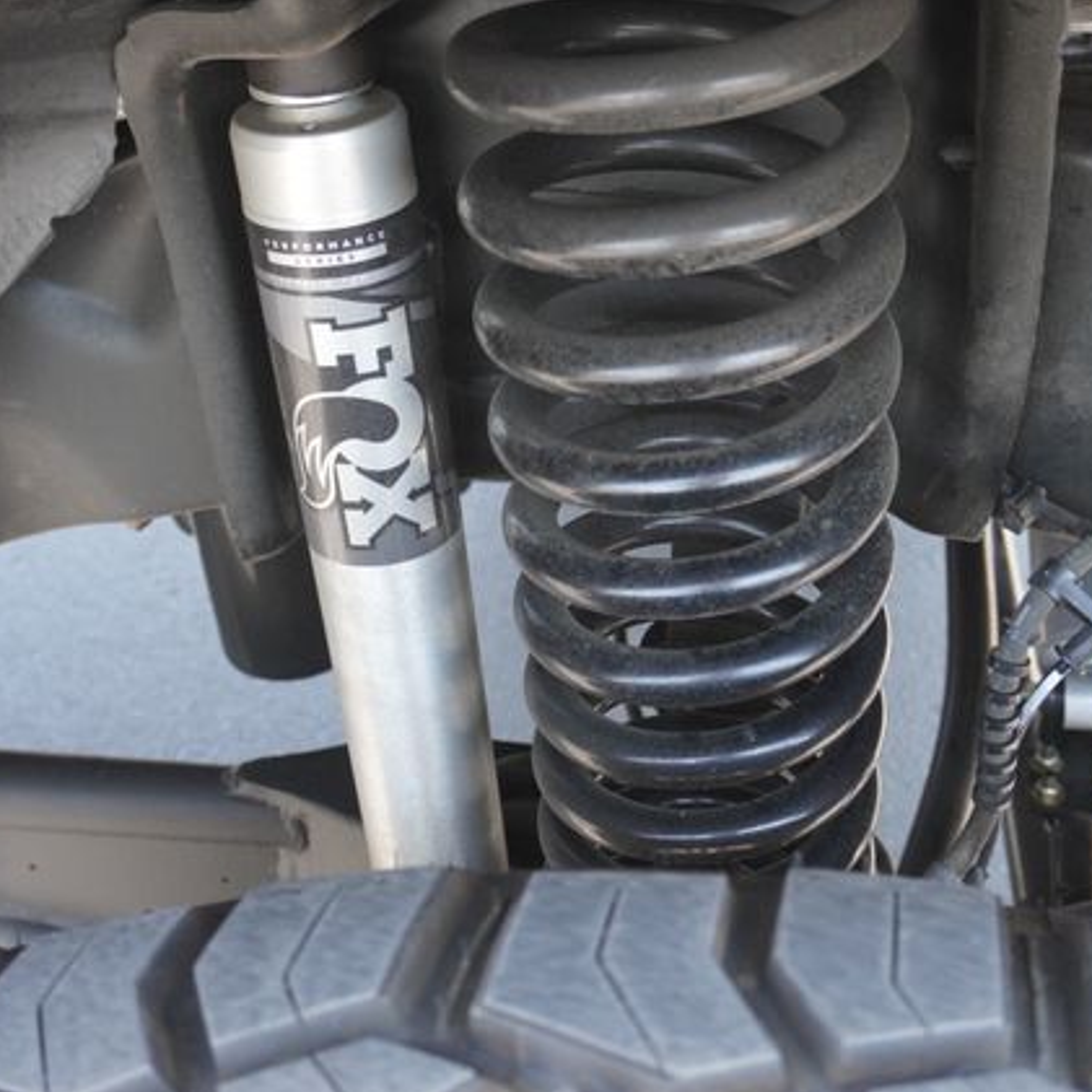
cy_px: 545
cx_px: 633
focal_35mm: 45
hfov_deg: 37.7
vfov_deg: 37.8
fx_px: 1593
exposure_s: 1/160
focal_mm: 23
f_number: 4
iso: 640
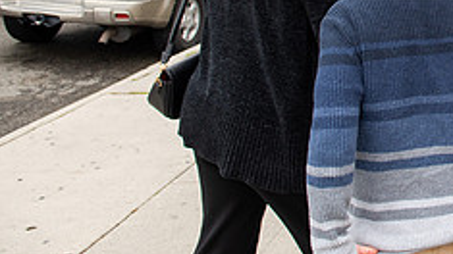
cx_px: 526
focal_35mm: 62
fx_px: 744
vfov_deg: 18.4
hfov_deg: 29.6
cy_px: -47
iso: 400
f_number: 5
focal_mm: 24
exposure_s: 1/160
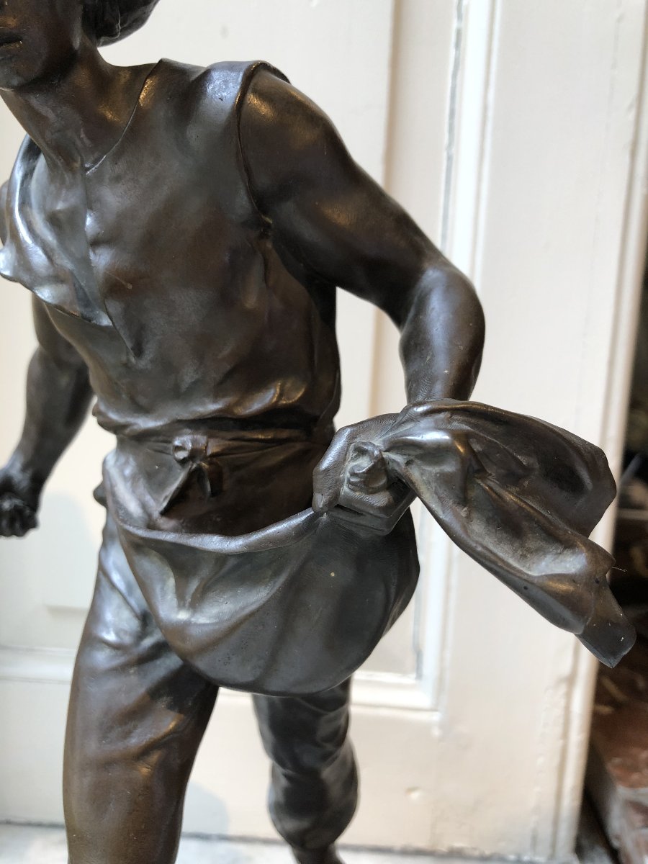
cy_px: 432
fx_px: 699
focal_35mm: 28
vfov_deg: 63.4
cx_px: 324
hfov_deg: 49.7
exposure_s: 1/33
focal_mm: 4
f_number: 1.8
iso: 25
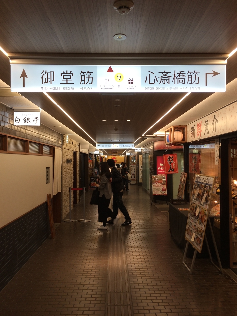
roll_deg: +2.2
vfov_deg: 61.7
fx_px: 265
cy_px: 158
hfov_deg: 48.2
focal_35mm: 29
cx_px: 118
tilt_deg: -0.6
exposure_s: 1/60
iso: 40
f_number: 2.2
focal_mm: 4.15
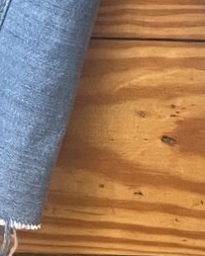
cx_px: 193
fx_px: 1487
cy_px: -434
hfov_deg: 7.9
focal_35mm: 196
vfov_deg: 8.6
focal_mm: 4.2
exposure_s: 1/59
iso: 160
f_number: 1.6
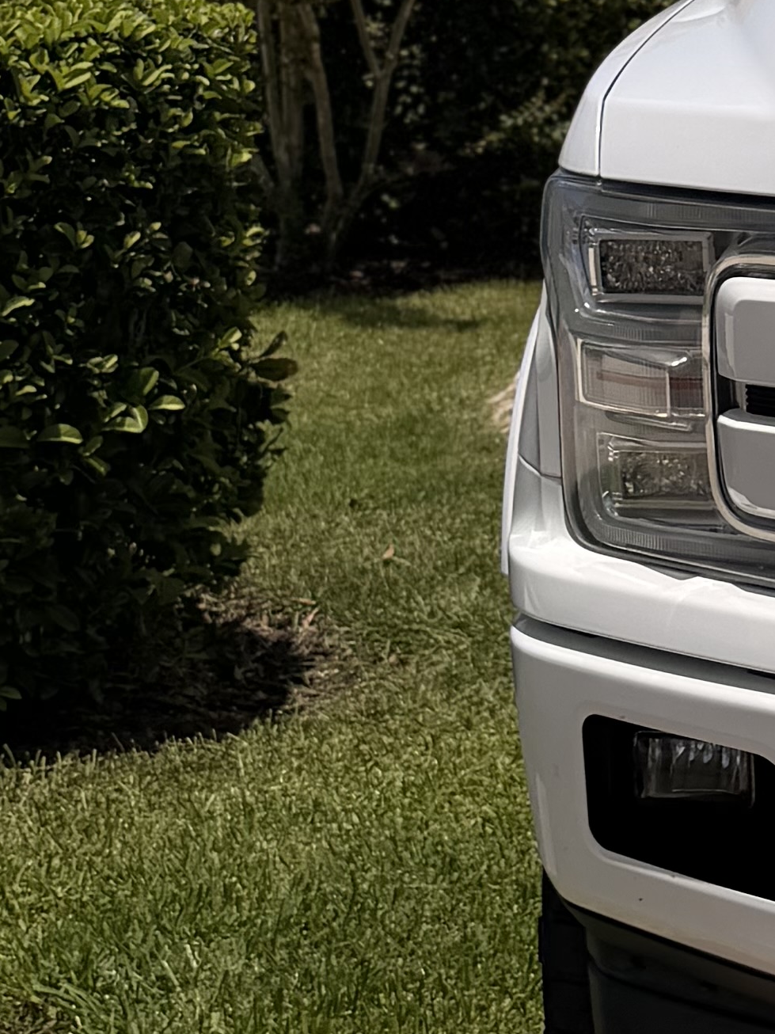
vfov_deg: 18.6
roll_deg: +0.6
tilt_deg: -7.4
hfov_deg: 12.7
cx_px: 1449
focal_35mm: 105
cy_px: 314
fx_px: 3135
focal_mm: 6.76
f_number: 1.78
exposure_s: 1/10309
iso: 80
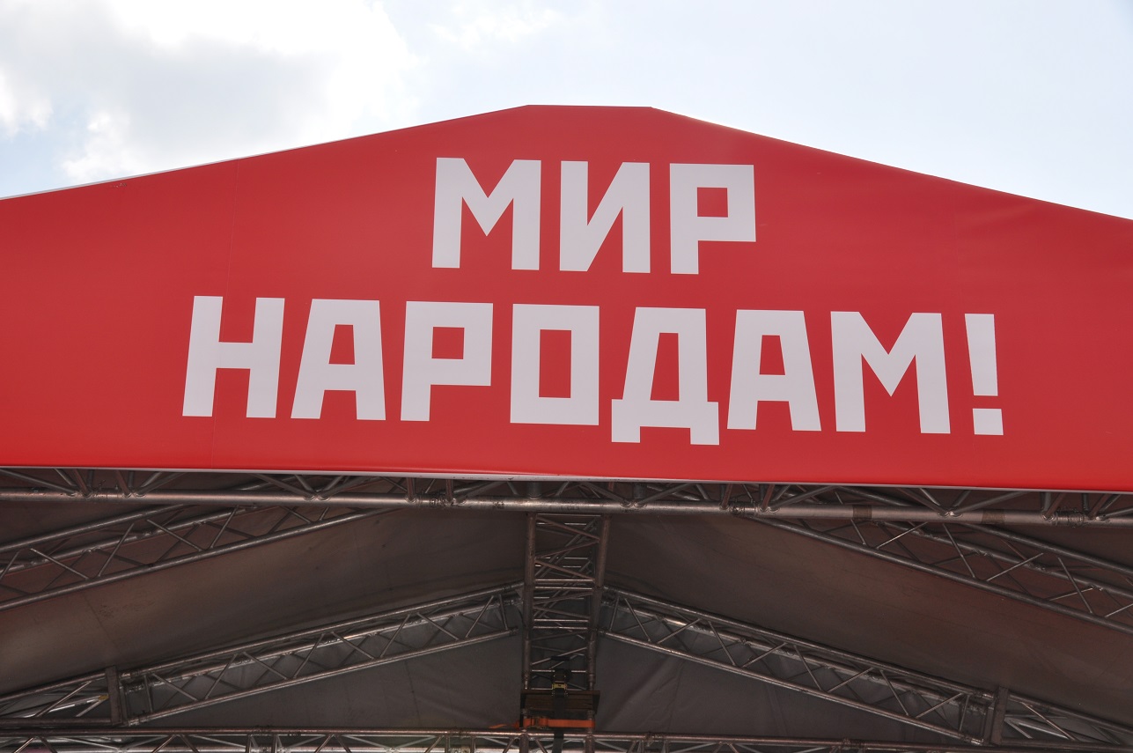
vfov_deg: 23.7
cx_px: 566
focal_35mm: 57
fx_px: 1792
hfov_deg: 35.1
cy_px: 376
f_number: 13
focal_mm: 38
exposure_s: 1/200
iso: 200
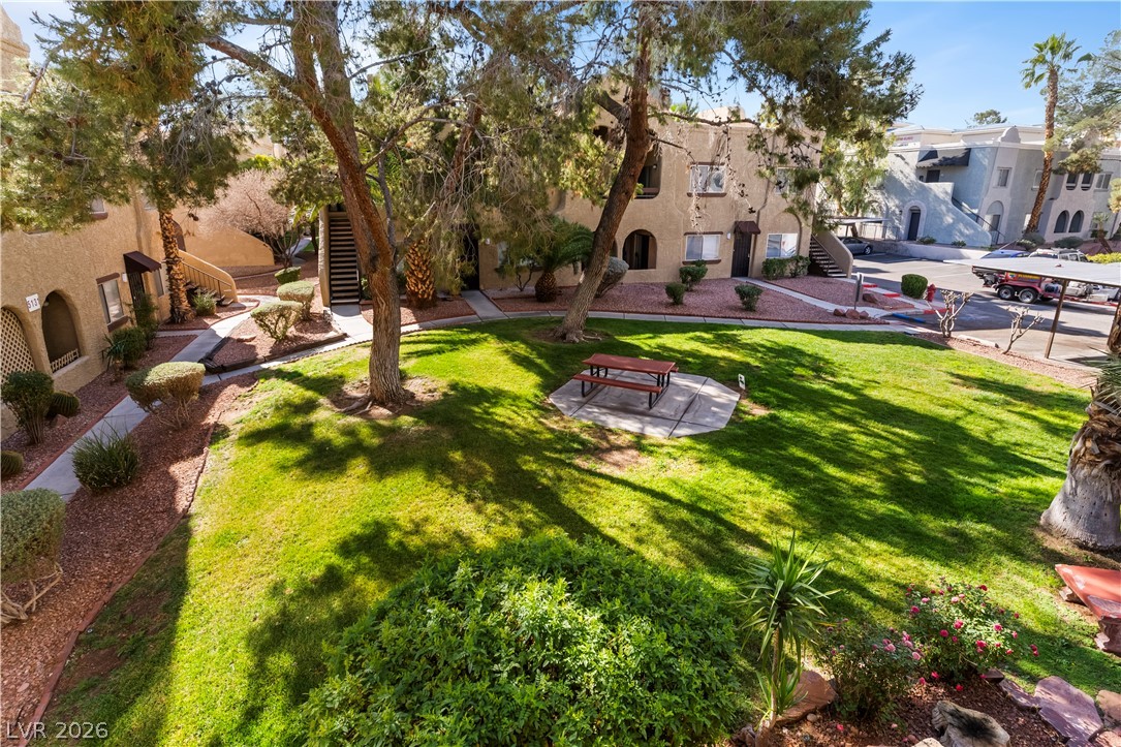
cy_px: 374
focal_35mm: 17
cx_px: 560
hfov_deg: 93.3
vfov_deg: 70.4
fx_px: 529
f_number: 8
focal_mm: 17
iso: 400
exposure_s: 1/8000
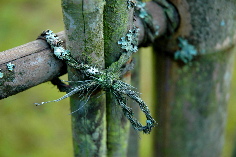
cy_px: 78
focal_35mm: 105
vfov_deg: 13.0
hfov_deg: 19.5
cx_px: 118
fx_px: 688
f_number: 4.5
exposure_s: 1/30
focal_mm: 70
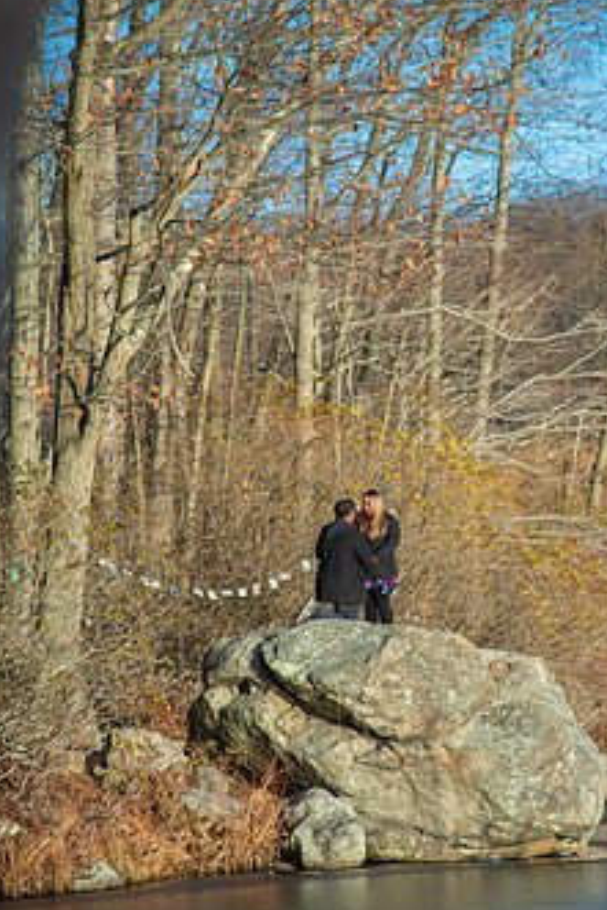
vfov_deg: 12.6
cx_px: 374
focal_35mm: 163
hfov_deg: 8.4
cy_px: 465
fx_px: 4118
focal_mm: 120
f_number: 4
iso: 100
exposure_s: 1/400
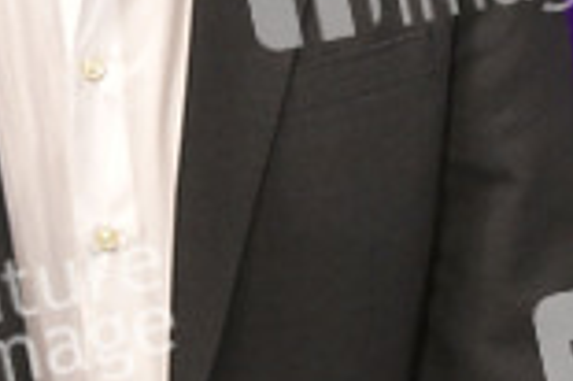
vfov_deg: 16.3
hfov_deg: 26.4
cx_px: 92
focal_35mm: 75
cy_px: -222
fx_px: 1192
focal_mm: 29
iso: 2500
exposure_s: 1/200
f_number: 6.3
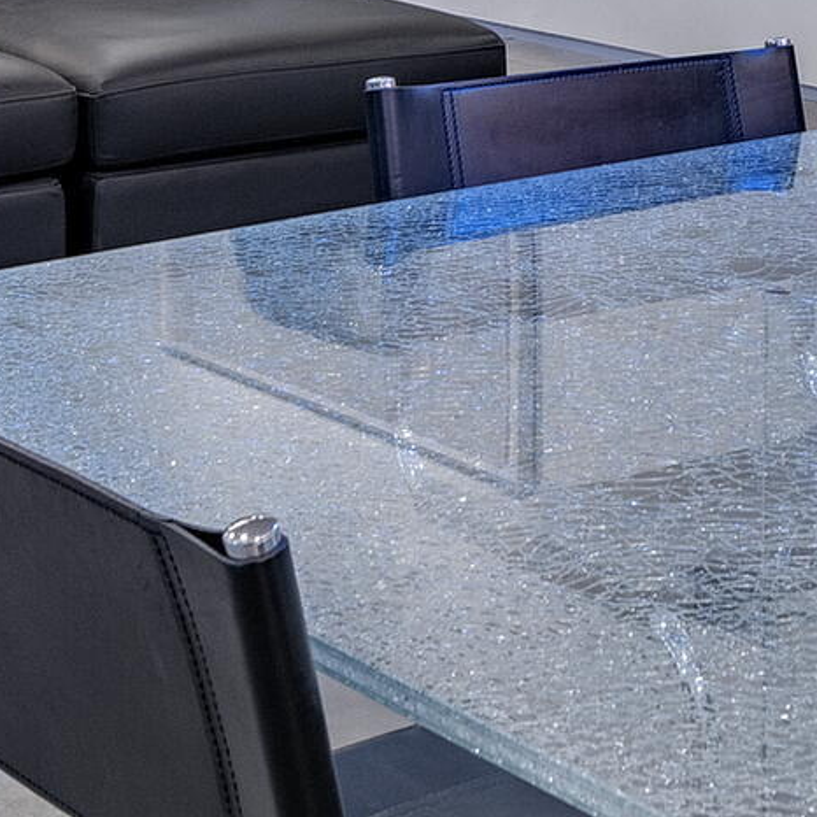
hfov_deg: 17.5
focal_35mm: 97
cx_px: 833
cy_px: -310
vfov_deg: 16.7
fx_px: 2590
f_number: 9
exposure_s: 1
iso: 200
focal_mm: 19
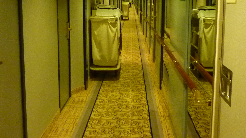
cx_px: 132
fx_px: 293
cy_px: 41
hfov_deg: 45.4
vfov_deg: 26.3
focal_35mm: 45
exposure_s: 1/13
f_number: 3.3
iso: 800
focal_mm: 4.1
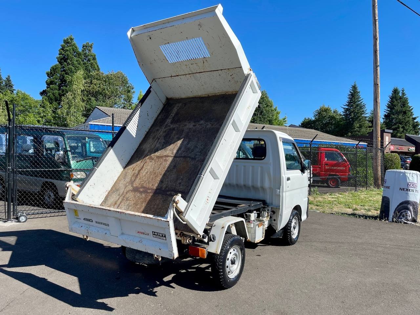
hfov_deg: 69.4
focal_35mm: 25
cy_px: 158
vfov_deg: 54.9
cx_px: 210
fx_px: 303
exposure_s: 1/2545
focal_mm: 5.1
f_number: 1.6
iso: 32
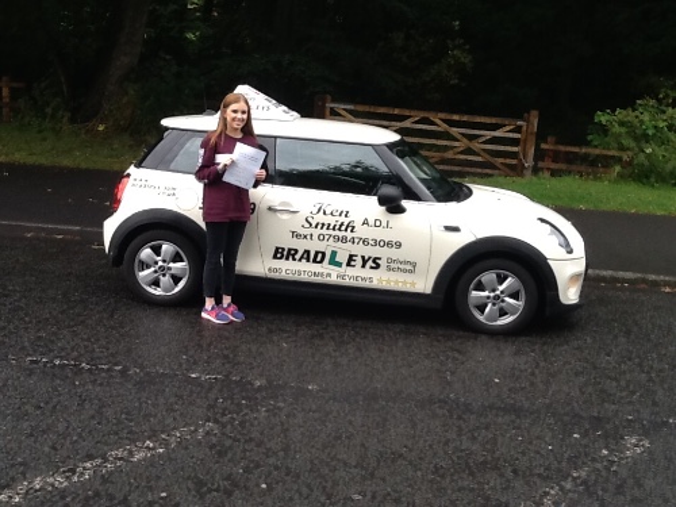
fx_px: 859
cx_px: 338
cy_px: 254
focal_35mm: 44
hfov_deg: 42.9
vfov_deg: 32.9
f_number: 2.4
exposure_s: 1/139
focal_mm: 2.03
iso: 40
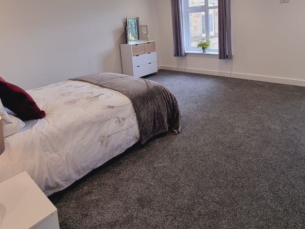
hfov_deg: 76.2
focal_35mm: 22
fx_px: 194
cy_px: 54
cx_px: 165
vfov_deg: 57.6
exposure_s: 1/50
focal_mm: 2.2
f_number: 2.2
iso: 80
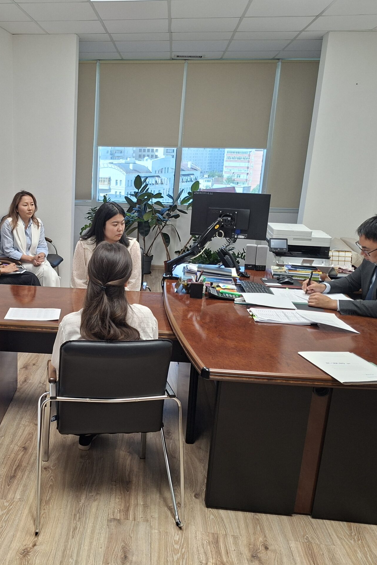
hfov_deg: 39.5
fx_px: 503
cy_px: 282
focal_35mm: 32
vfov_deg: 58.7
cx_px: 74
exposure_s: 1/100
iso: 80
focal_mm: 5.54
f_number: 1.8
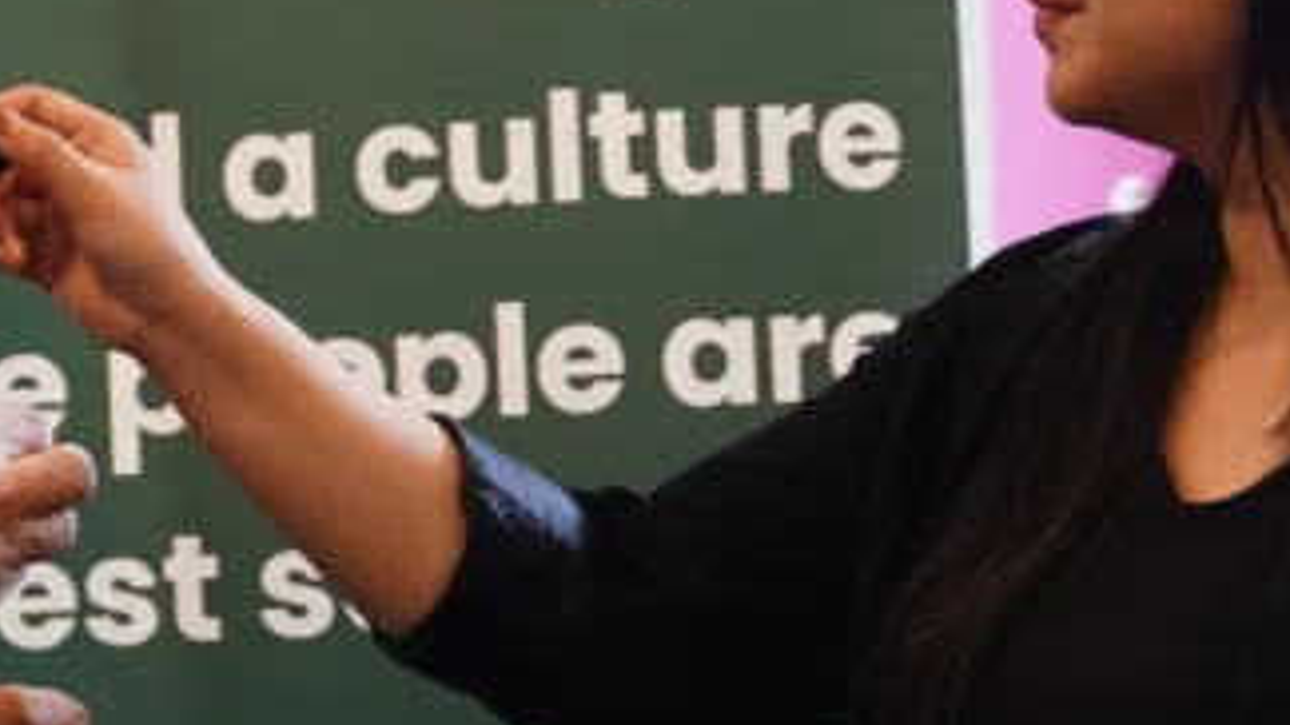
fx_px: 4308
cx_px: 115
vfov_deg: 9.6
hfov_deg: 16.8
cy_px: 317
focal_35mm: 126
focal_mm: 38
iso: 1250
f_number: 2.8
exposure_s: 1/200
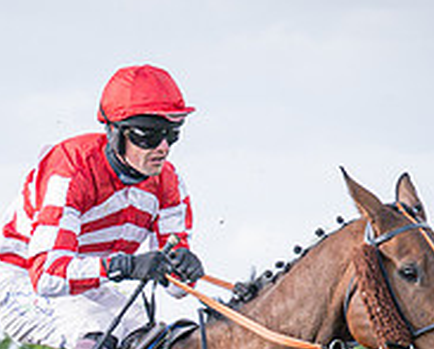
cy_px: 668
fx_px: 5481
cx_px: -7
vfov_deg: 3.6
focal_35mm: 426
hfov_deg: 4.5
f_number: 4
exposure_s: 1/1250
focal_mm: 70
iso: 400
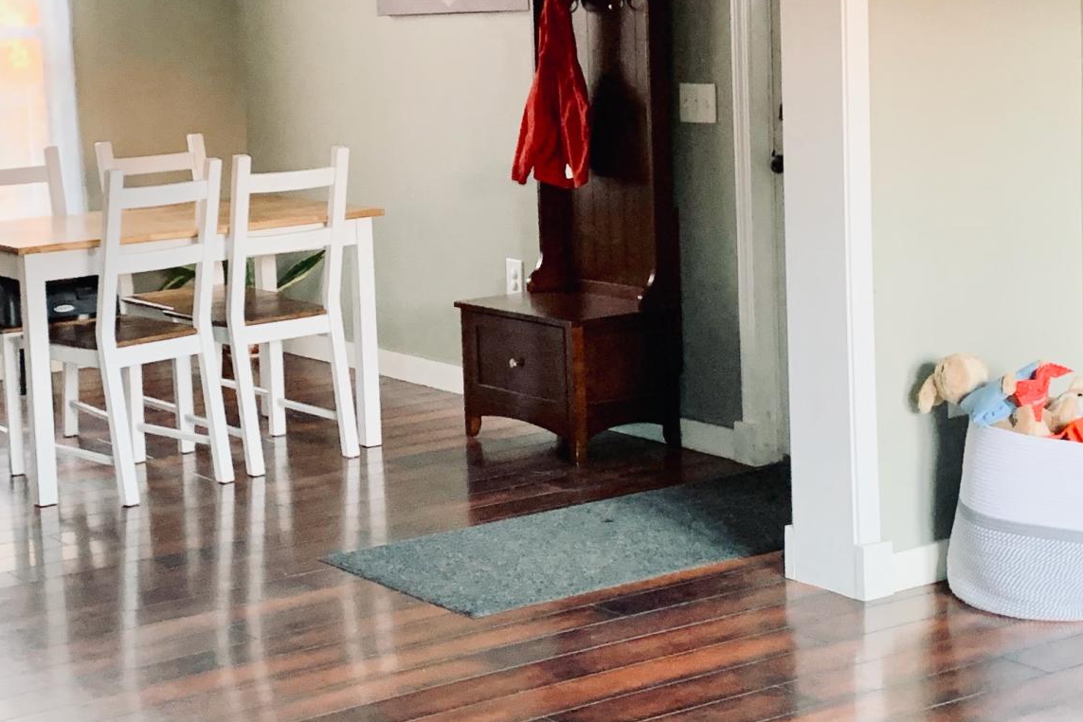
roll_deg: +1.3
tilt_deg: -6.2
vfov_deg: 19.2
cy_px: 266
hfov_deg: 28.4
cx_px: 418
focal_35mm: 71
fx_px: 2136
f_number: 1.8
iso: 400
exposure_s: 1/43
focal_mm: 4.25
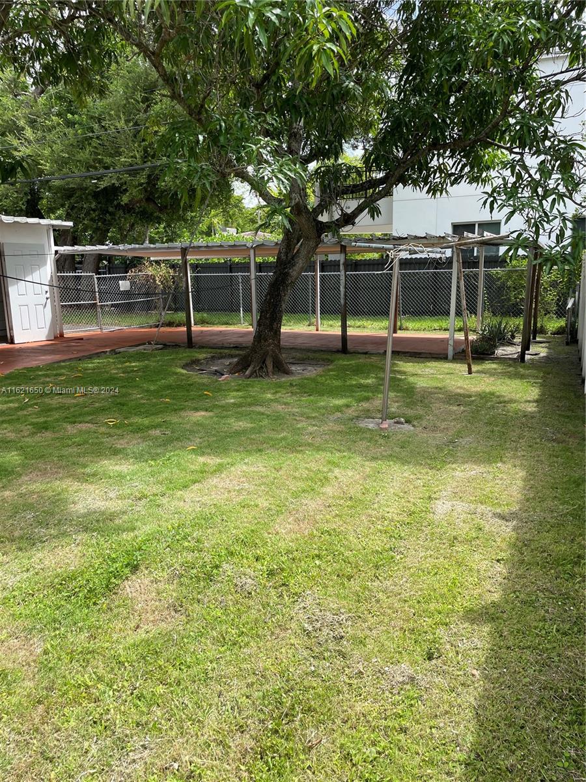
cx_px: 293
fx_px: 587
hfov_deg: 53.1
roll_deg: +1.8
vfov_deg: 67.3
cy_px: 391
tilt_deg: -12.0
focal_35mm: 26
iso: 32
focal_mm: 4.2
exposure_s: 1/1182
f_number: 1.6
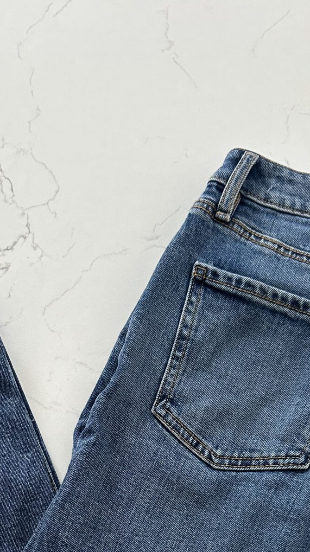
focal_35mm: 45
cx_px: 108
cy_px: 464
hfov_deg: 26.4
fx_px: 658
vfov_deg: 42.8
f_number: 1.78
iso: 320
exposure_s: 1/60
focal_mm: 6.86
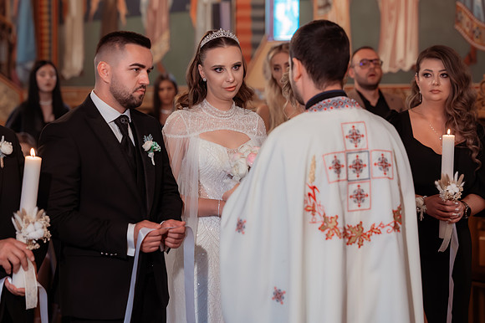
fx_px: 1144
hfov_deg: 23.9
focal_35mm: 85
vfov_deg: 16.1
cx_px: 242
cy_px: 162
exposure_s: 1/250
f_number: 2.8
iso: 3200
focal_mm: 85
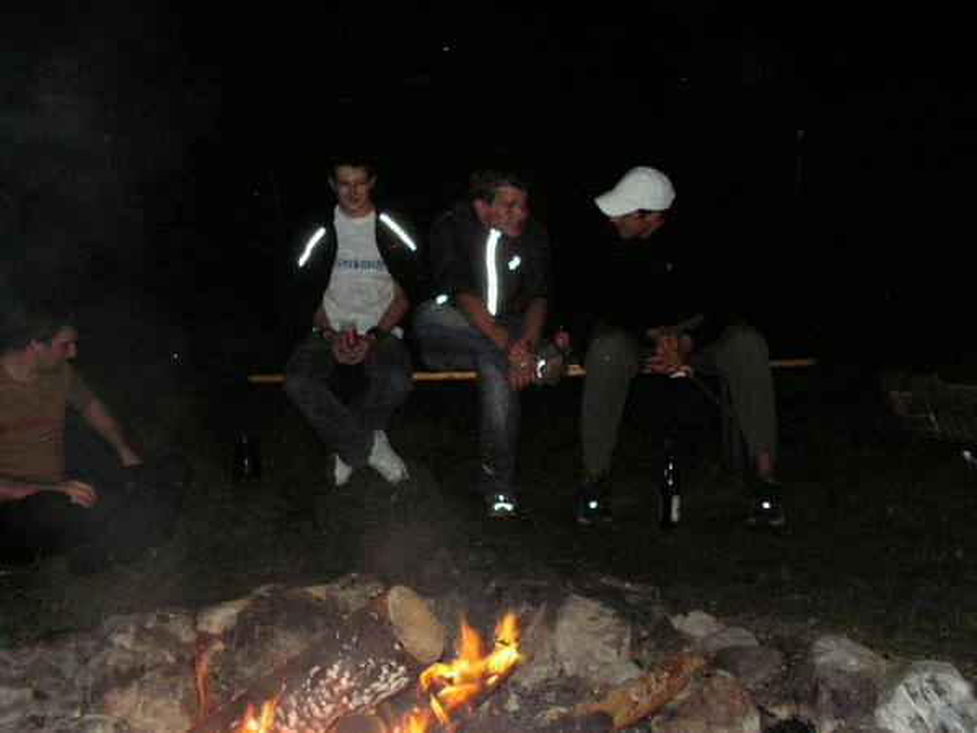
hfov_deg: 42.9
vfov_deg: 32.9
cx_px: 488
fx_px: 1242
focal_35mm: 44
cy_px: 366
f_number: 3.2
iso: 160
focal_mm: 7.4
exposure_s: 1/40
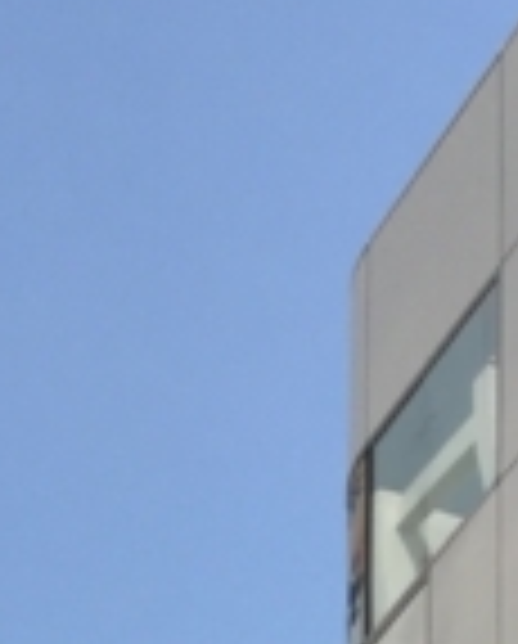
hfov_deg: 7.6
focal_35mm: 202
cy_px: 2018
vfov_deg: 8.0
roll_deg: -1.7
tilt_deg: +8.0
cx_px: -131
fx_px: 3859
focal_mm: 4.15
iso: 32
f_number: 2.2
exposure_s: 1/2083
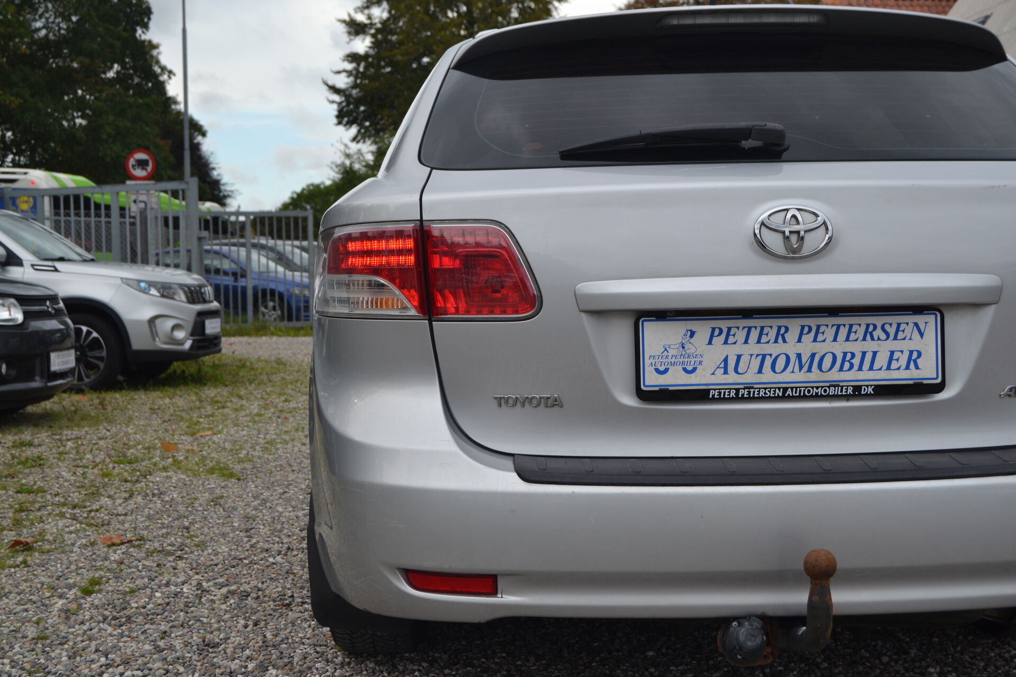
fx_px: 1312
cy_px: 338
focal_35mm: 46
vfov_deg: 28.9
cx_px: 508
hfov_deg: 42.3
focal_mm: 31
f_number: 7.1
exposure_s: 1/200
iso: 100
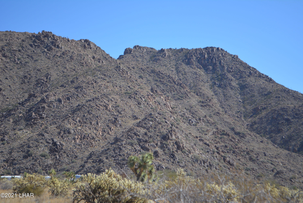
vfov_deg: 16.6
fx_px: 695
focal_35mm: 82
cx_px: 152
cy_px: 102
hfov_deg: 24.6
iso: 400
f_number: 5.6
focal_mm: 55
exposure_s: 1/1250
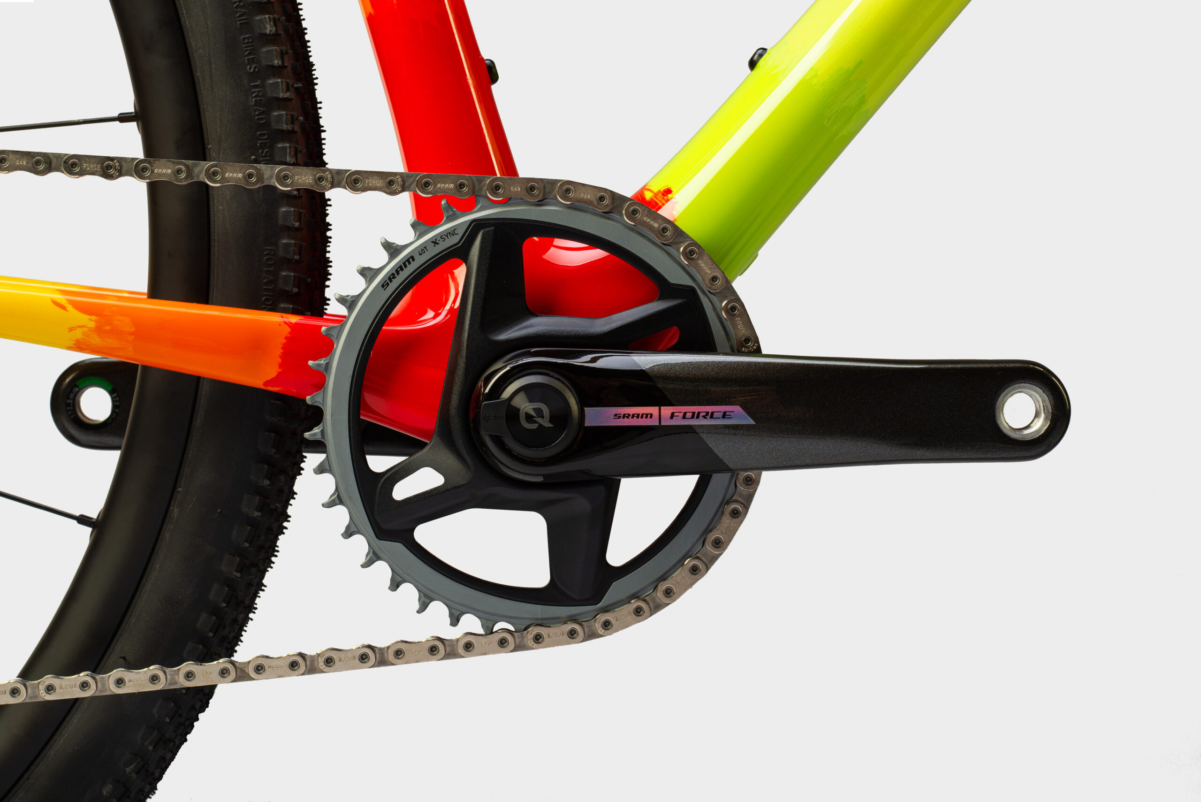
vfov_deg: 16.1
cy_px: 401
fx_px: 2837
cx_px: 600
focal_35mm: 85
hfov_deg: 23.9
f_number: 13
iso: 100
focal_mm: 85
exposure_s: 1/160
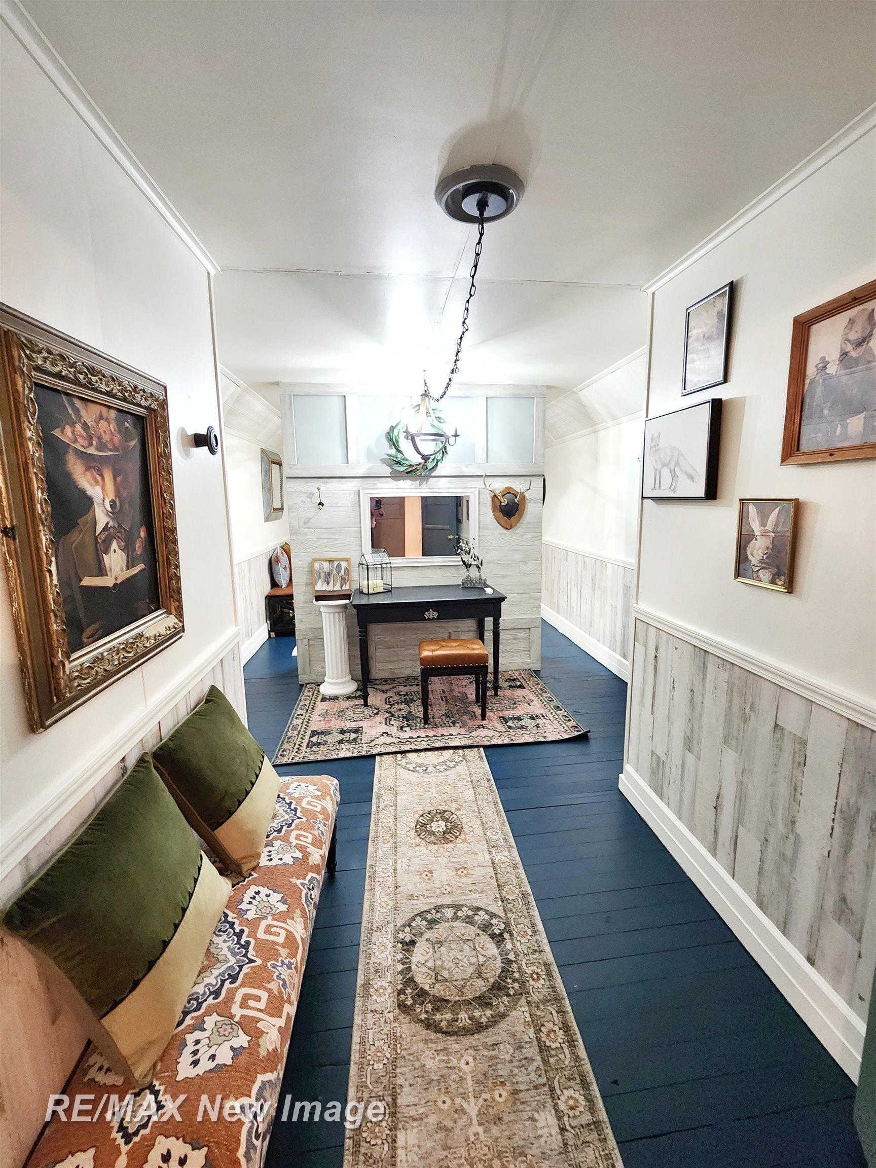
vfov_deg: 106.2
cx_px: 438
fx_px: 439
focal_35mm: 13
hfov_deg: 89.9
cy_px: 584
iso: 320
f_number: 2.2
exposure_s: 1/40
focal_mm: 2.2
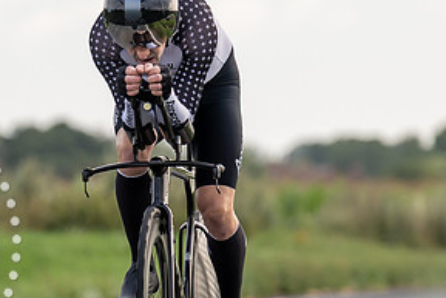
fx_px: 7957
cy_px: 198
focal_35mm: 642
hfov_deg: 3.2
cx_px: 29
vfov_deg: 2.1
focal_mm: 168
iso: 100
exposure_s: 1/1000
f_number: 3.2
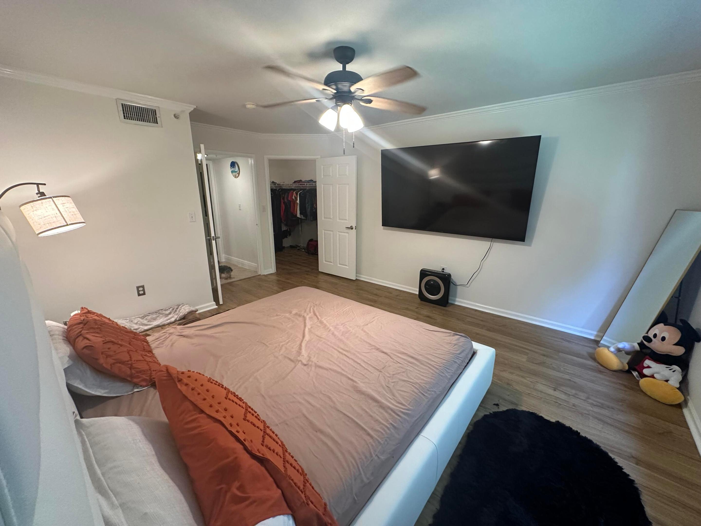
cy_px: 263
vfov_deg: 85.7
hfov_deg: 102.1
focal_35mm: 14
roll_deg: -0.6
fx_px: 284
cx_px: 350
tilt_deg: -13.3
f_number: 2.2
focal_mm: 2.22
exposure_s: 1/60
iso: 250
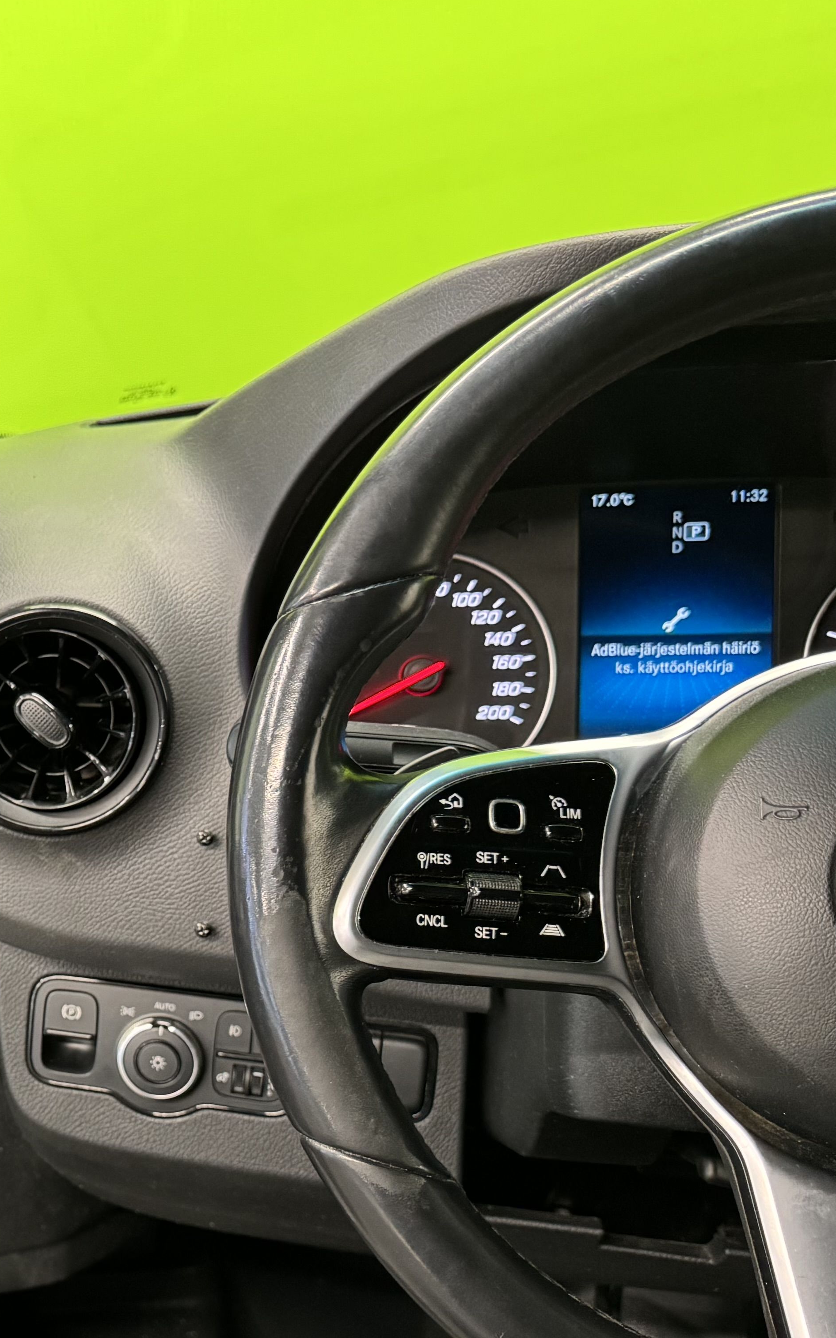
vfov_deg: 41.3
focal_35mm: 48
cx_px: -250
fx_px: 1750
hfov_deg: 23.7
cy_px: 884
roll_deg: +7.1
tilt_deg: -29.0
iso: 500
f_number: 1.78
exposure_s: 1/50
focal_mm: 6.76
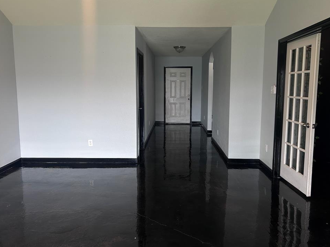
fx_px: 267
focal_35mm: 28
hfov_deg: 63.4
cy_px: 114
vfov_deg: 49.7
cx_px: 170
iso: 100
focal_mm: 5.7
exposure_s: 1/120
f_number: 1.5
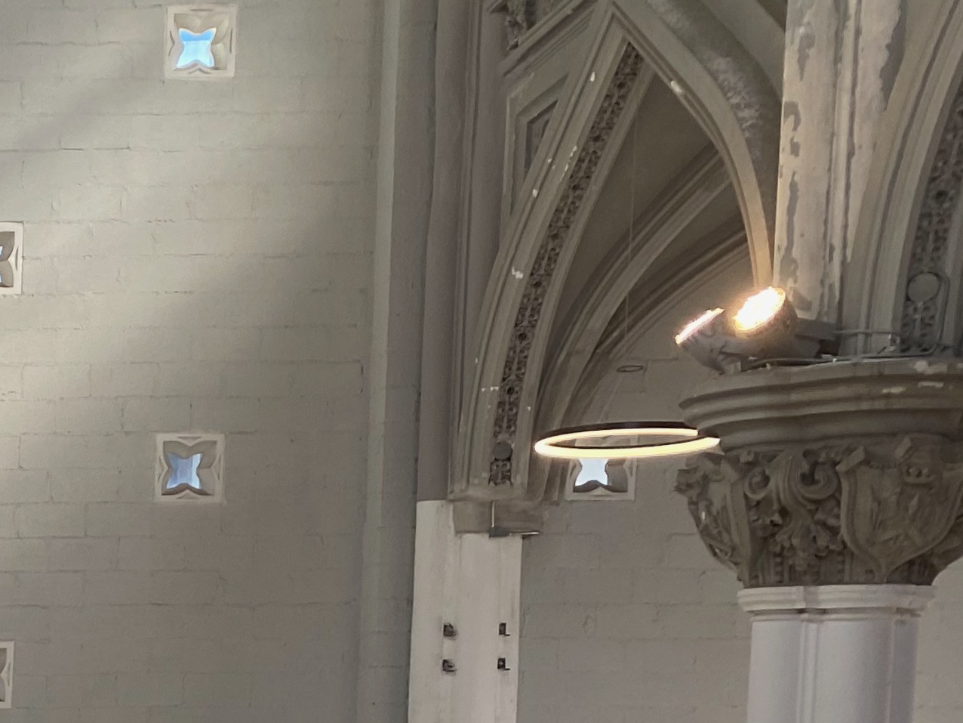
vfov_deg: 16.7
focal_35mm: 81
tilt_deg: -6.4
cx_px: -412
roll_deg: -1.2
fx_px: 2253
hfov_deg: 21.0
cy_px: 1052
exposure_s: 1/122
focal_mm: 4.25
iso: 40
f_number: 1.8
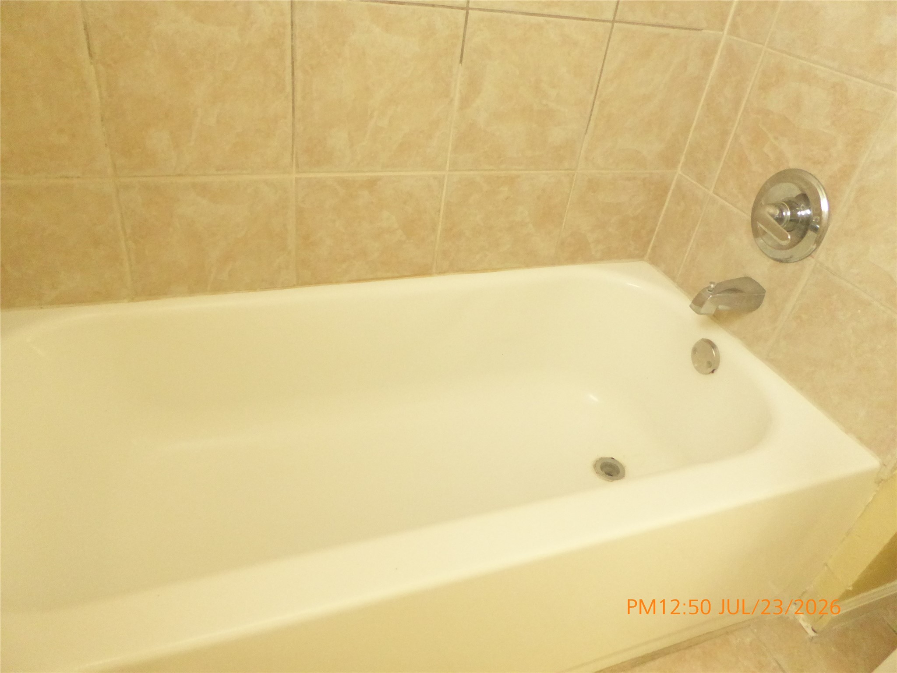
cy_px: 336
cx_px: 448
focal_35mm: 24
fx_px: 622
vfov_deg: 56.8
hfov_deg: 71.6
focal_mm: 4.3
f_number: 3.3
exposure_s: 1/8
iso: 1250
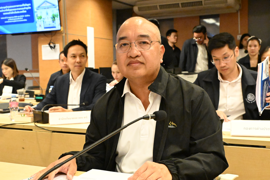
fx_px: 360
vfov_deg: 28.1
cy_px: 90
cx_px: 135
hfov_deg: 41.1
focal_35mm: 48
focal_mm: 32
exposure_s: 1/500
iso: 22800
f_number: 6.3
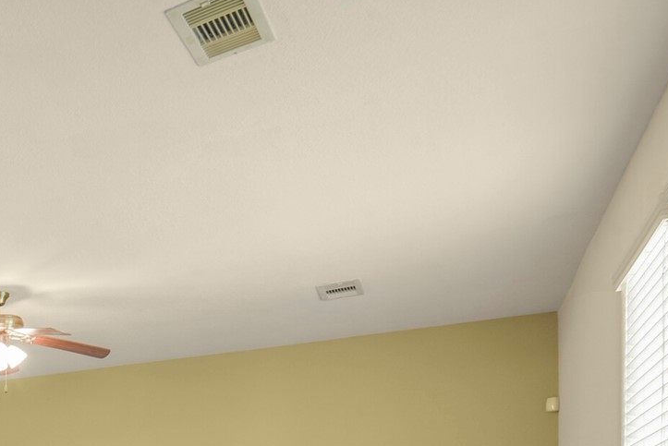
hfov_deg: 32.3
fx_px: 780
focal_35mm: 42
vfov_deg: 27.8
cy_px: 540
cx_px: -238
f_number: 11
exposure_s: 1/6
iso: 500
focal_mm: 14
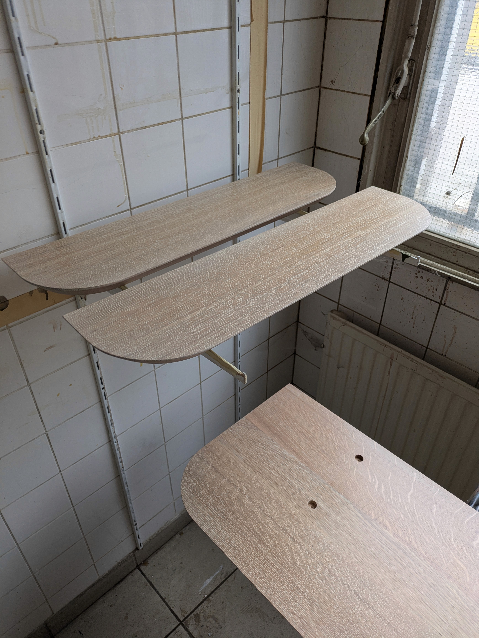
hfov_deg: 54.9
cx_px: 240
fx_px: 461
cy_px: 319
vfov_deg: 69.4
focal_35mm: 25
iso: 76
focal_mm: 5.43
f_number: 1.89
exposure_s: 1/50
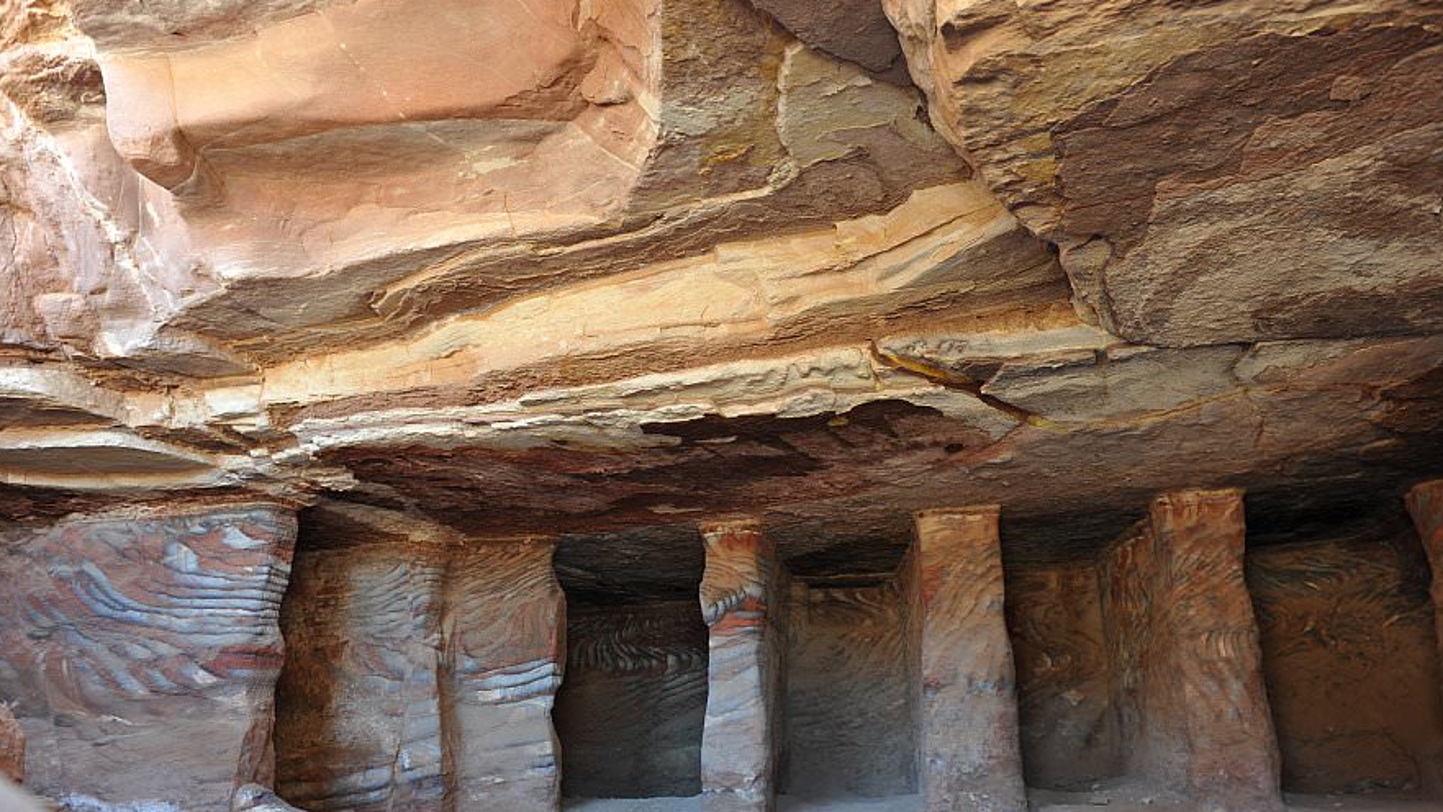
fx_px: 1186
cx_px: 731
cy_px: 453
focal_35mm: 31
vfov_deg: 37.8
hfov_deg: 62.6
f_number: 3.5
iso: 400
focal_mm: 29
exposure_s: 1/50
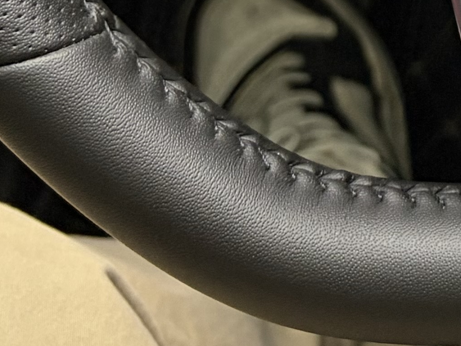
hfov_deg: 12.7
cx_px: 740
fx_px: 1945
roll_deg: -4.0
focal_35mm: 146
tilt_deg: -28.5
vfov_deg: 9.0
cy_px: -535
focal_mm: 5.96
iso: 200
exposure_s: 1/50
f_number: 1.6
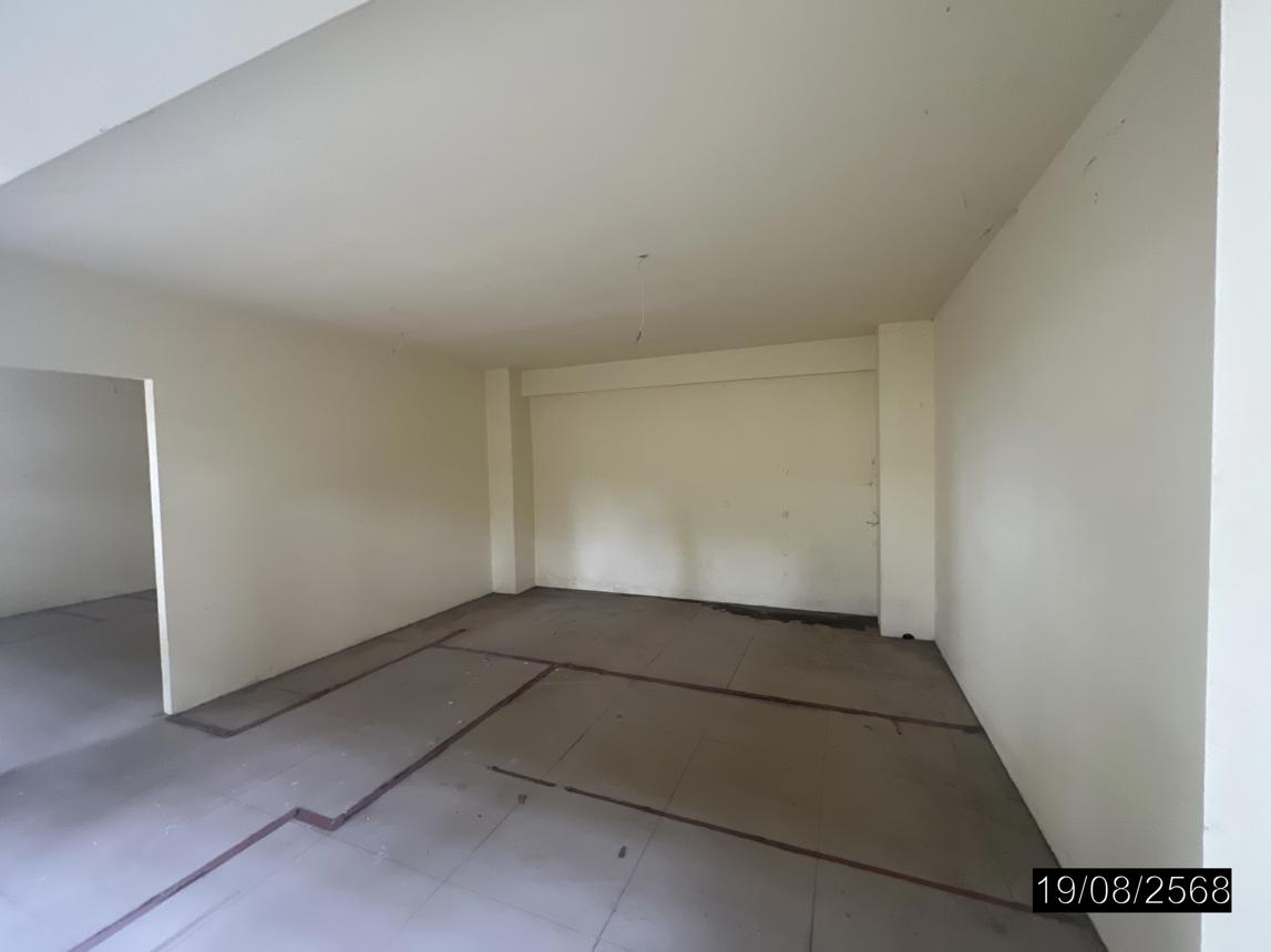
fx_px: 477
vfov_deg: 89.9
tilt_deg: -2.2
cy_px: 476
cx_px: 636
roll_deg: +1.1
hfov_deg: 106.2
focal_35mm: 13
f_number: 1.8
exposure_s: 1/60
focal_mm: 1.57
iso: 500
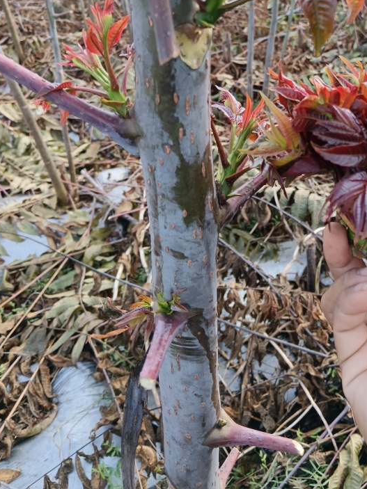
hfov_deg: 34.6
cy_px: 120
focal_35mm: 41
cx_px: 258
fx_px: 580
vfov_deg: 44.2
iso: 100
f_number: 1.9
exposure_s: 1/101
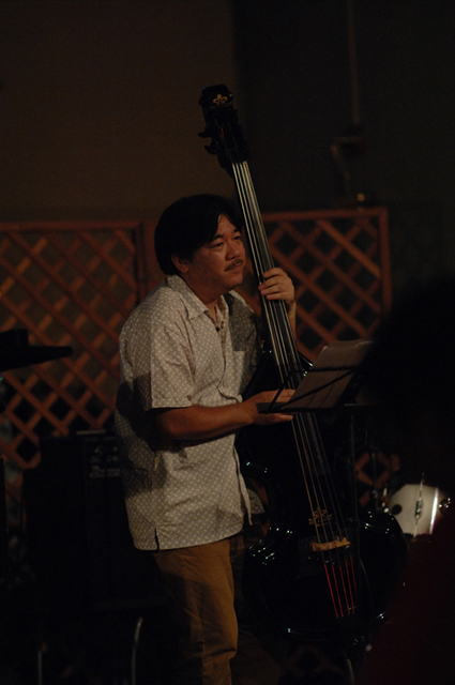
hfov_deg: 10.7
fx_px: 2424
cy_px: 342
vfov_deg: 16.1
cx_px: 228
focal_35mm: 128
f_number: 1.4
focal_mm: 85
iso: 800
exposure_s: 1/180
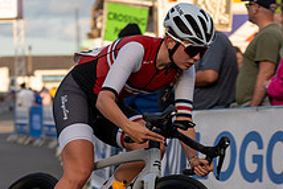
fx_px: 1597
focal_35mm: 203
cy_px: 54
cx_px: 48
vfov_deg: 6.8
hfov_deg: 10.1
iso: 160
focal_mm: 75
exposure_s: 1/800
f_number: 3.5
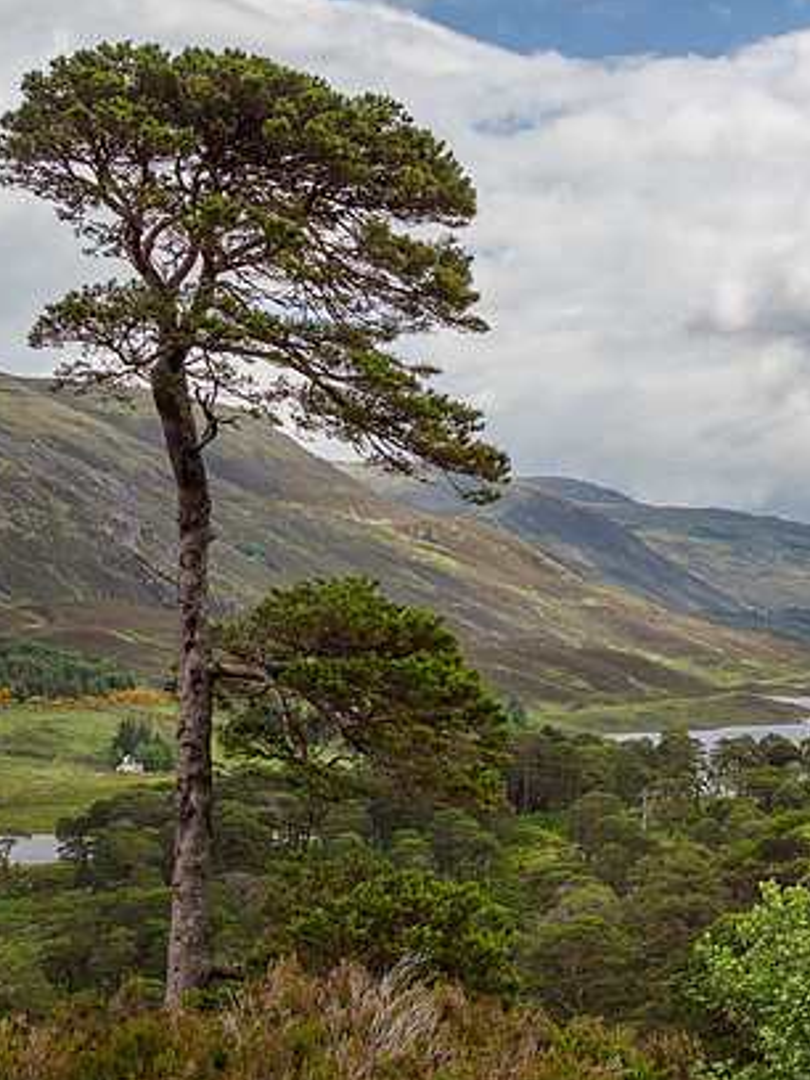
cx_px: 694
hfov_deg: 20.4
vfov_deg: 27.4
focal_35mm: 71
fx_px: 2215
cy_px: 567
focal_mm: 25
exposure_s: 1/100
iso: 200
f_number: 7.1
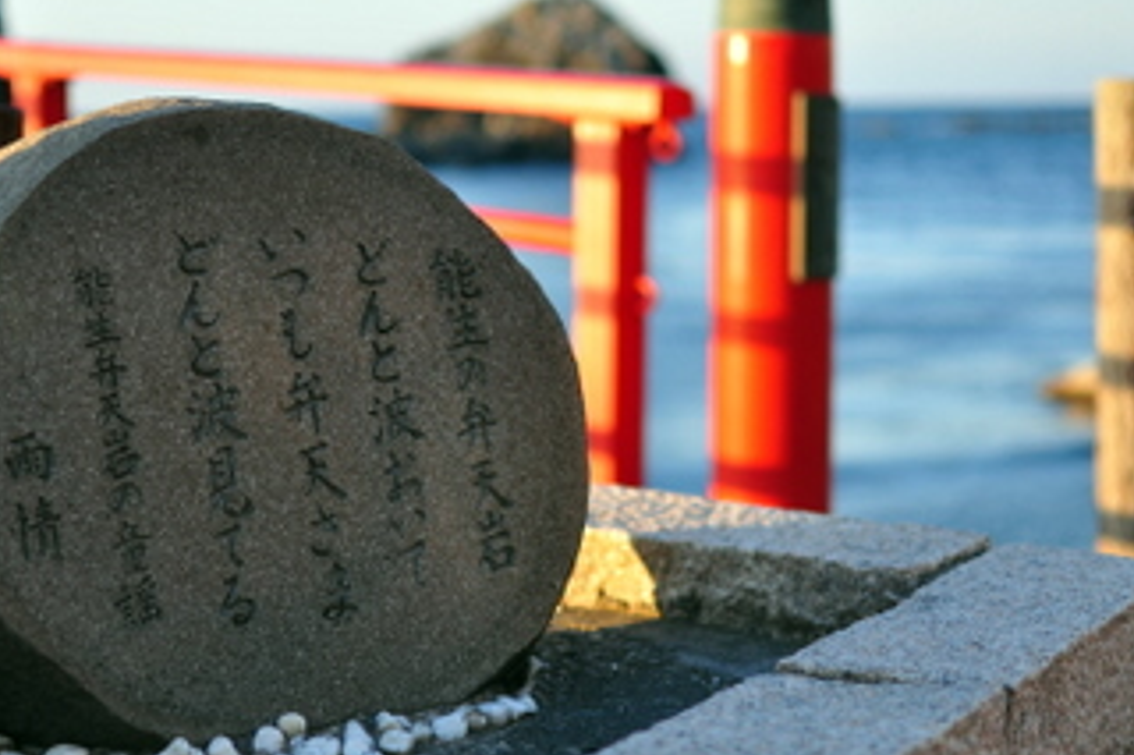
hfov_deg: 25.7
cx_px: 464
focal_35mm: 79
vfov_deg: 17.3
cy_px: 331
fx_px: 2479
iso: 200
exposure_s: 1/1250
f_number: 1.8
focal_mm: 35
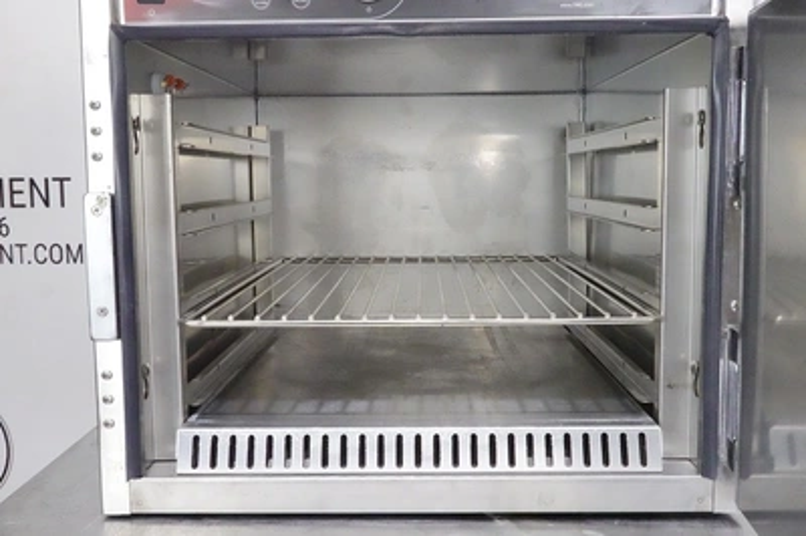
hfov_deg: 47.4
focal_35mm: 41
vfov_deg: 32.6
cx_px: 403
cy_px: 268
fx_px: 917
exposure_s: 1/50
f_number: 11
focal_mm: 15.28
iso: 5000
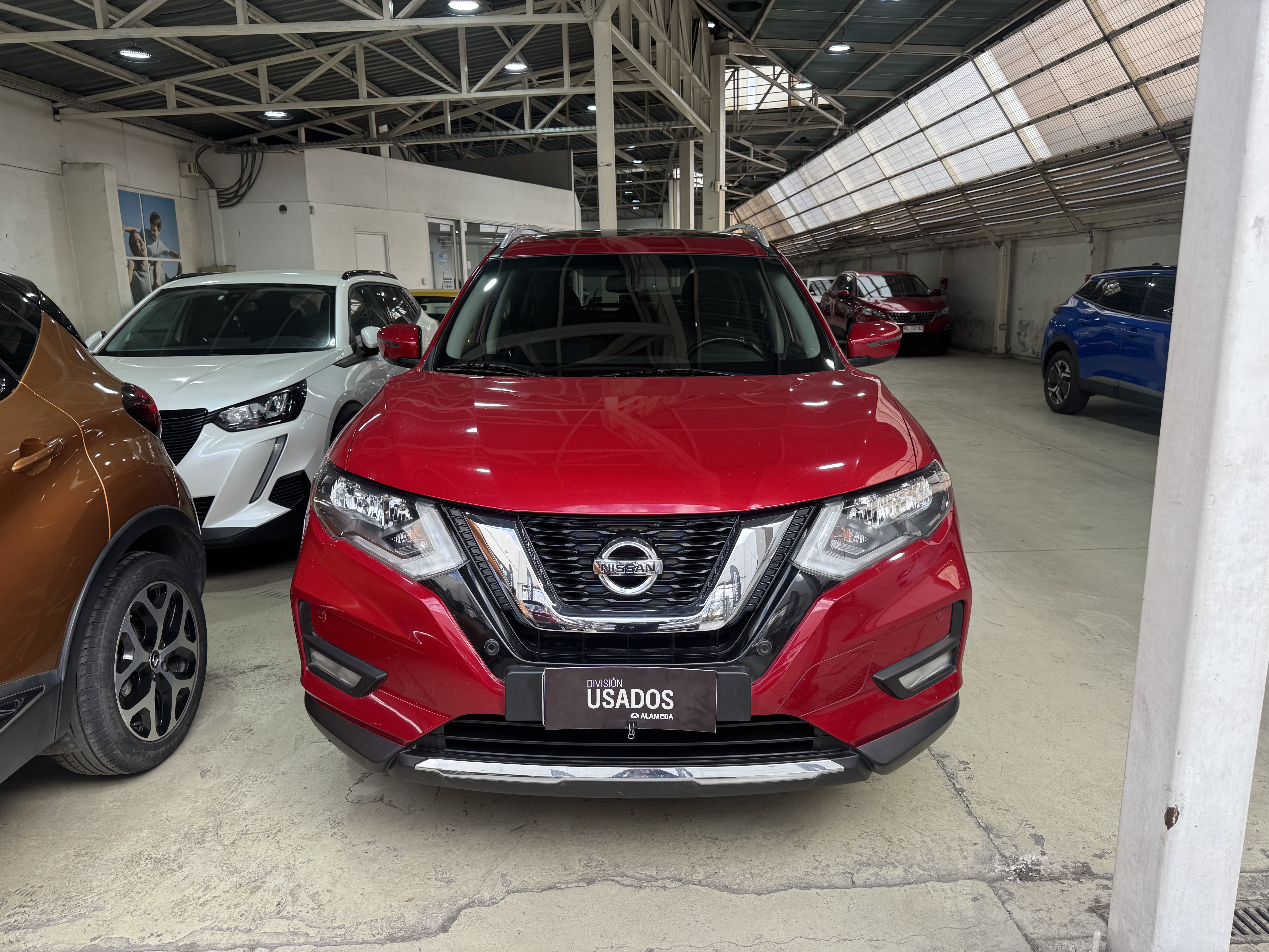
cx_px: 634
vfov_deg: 56.8
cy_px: 476
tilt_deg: -10.8
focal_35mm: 24
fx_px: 880
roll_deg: +0.4
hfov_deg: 71.6
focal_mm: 6.76
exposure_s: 1/164
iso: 64
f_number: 1.78
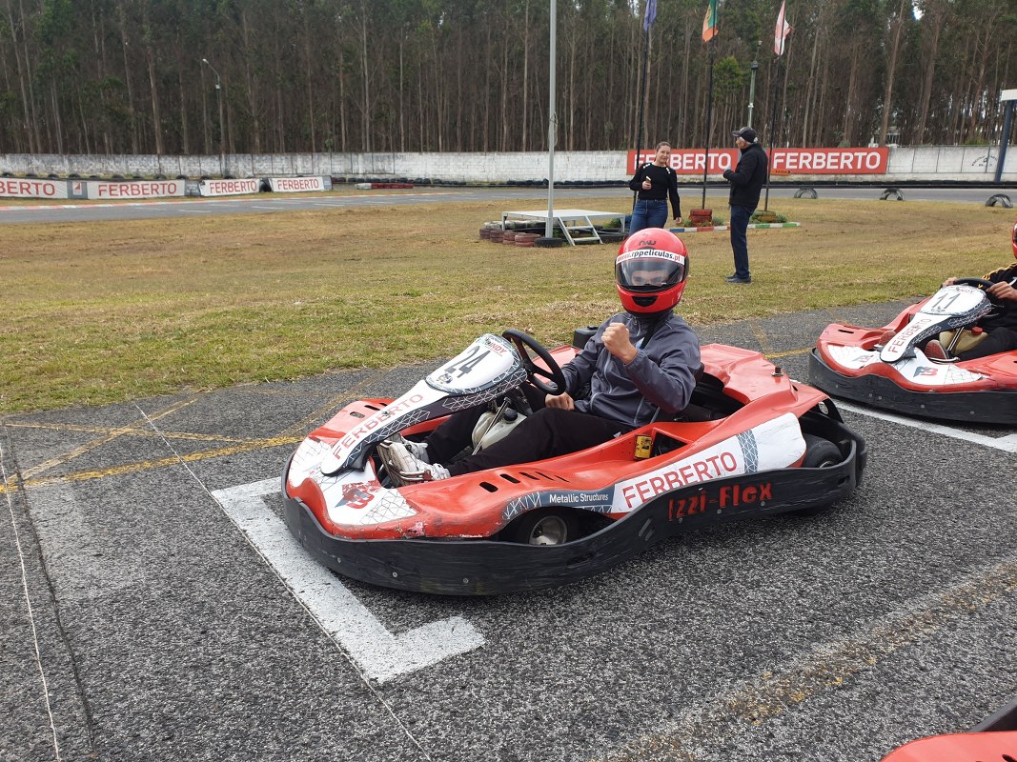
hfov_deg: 67.3
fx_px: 764
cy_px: 381
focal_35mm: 26
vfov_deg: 53.1
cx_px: 508
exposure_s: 1/608
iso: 50
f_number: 2.4
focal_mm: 4.3
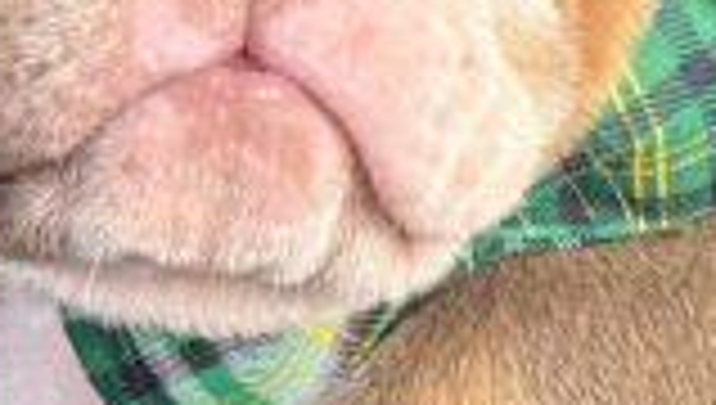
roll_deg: +0.6
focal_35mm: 168
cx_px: 590
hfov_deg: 12.7
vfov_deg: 7.2
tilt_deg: -9.2
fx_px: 3194
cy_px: 328
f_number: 1.78
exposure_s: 1/120
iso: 320
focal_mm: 6.76
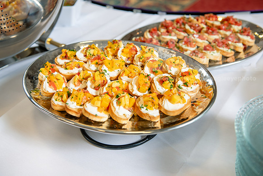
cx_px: 132
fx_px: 351
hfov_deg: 41.1
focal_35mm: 48
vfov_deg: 28.1
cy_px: 88
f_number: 4
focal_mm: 48
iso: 400
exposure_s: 1/125
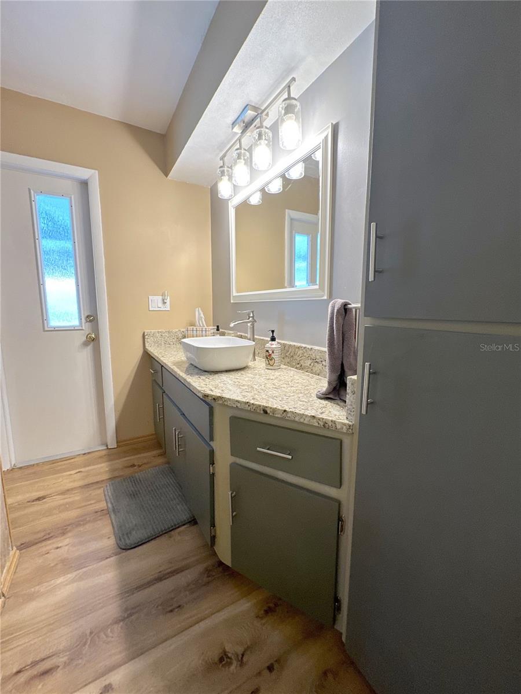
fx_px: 281
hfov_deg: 85.7
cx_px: 260
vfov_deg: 102.1
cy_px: 347
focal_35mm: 14
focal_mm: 2.22
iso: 160
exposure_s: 1/60
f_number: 2.2
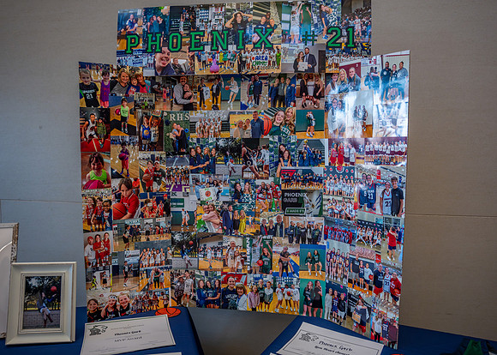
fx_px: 377
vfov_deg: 50.4
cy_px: 185
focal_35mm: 27
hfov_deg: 66.7
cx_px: 263
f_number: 2.8
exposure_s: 1/320
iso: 1000
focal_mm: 24
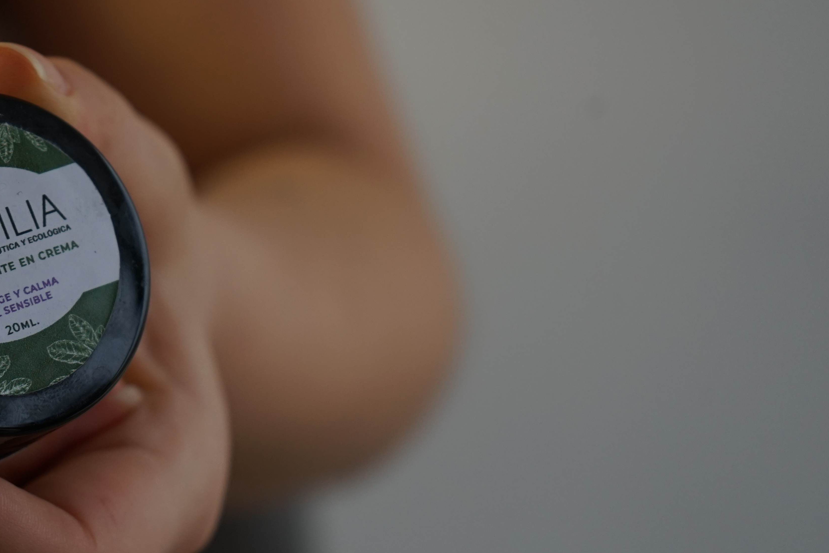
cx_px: 107
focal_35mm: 124
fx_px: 2855
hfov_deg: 16.3
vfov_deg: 11.1
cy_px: 226
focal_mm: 69
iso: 500
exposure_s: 1/250
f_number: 5.6
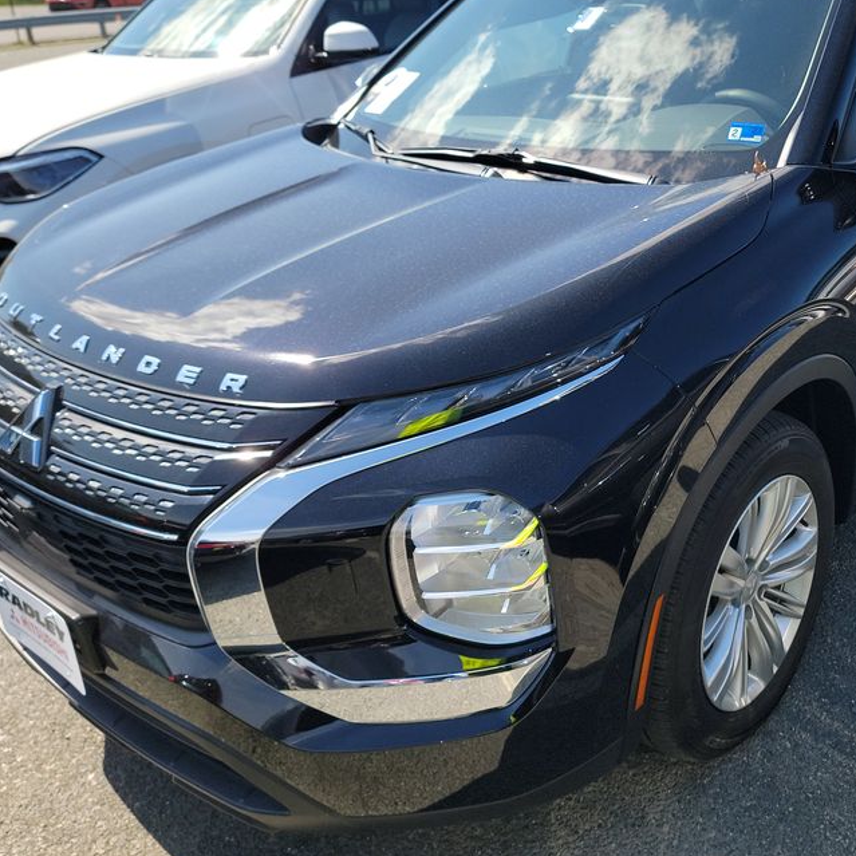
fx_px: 951
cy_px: 355
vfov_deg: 48.2
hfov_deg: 47.0
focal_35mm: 34
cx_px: 619
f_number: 1.8
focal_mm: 6.7
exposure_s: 1/510
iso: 50
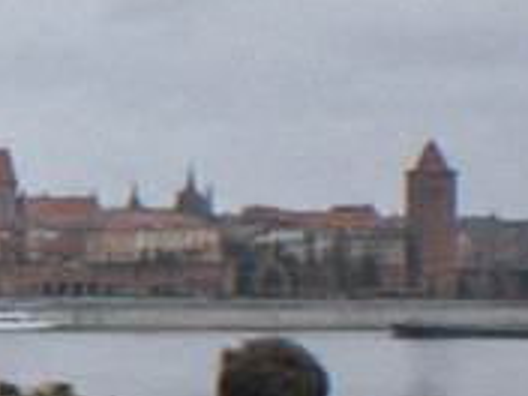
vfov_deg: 9.6
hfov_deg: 12.2
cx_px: -261
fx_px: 2349
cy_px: 372
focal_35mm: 154
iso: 320
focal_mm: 47
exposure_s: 1/250
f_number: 9
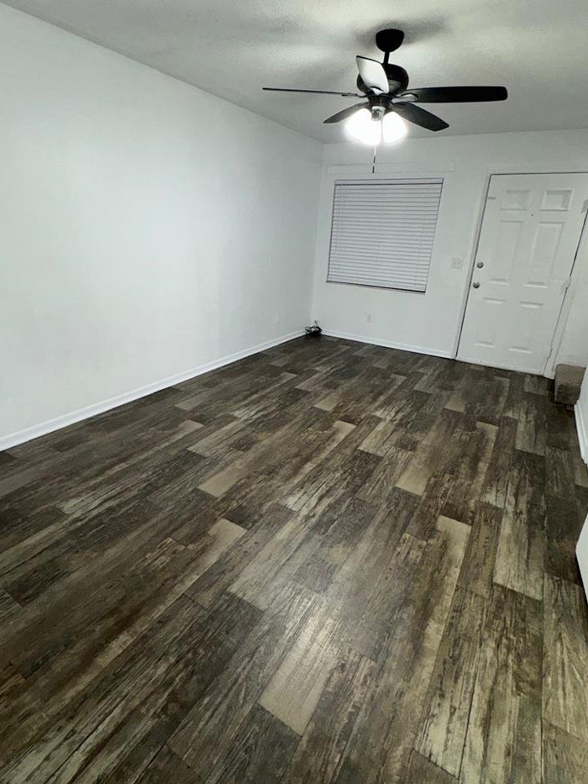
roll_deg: -2.4
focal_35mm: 18
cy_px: 371
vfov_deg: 87.7
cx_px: 281
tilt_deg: -19.4
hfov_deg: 71.6
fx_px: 408
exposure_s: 1/104
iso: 80
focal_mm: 2.22
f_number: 2.2
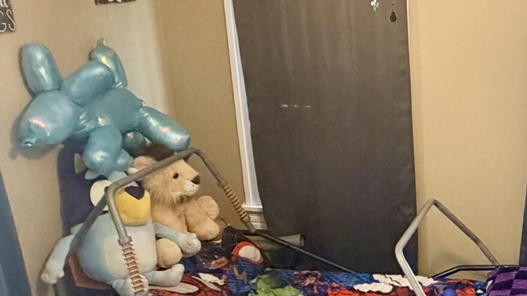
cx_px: 520
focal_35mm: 52
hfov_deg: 36.1
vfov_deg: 22.6
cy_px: 260
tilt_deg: -22.4
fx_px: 727
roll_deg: -1.9
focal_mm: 2.22
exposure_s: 1/60
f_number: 2.2
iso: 400
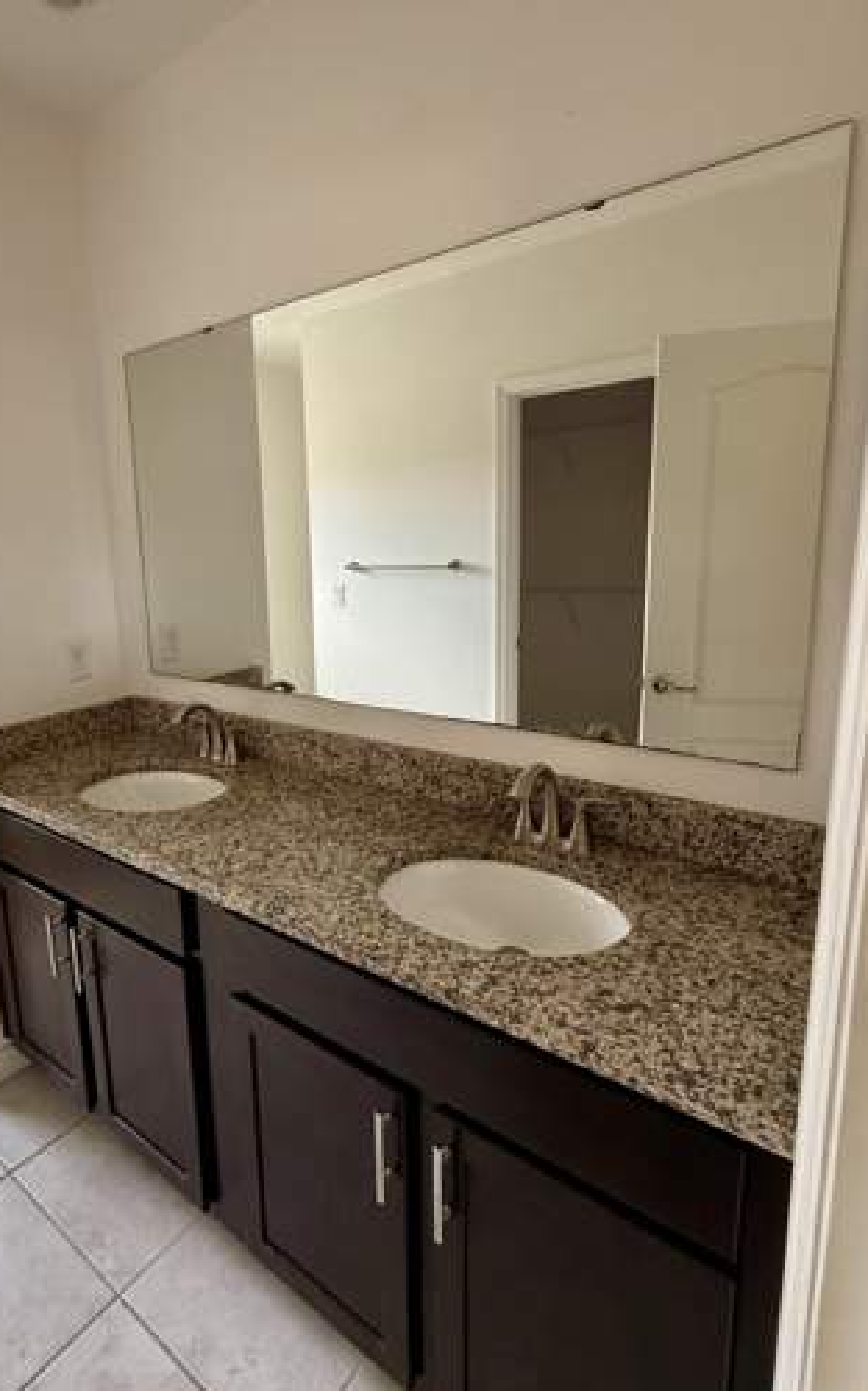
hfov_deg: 61.1
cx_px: 314
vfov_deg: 88.0
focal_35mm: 19
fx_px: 720
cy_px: 668
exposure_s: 1/60
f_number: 2.2
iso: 250
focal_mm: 2.22
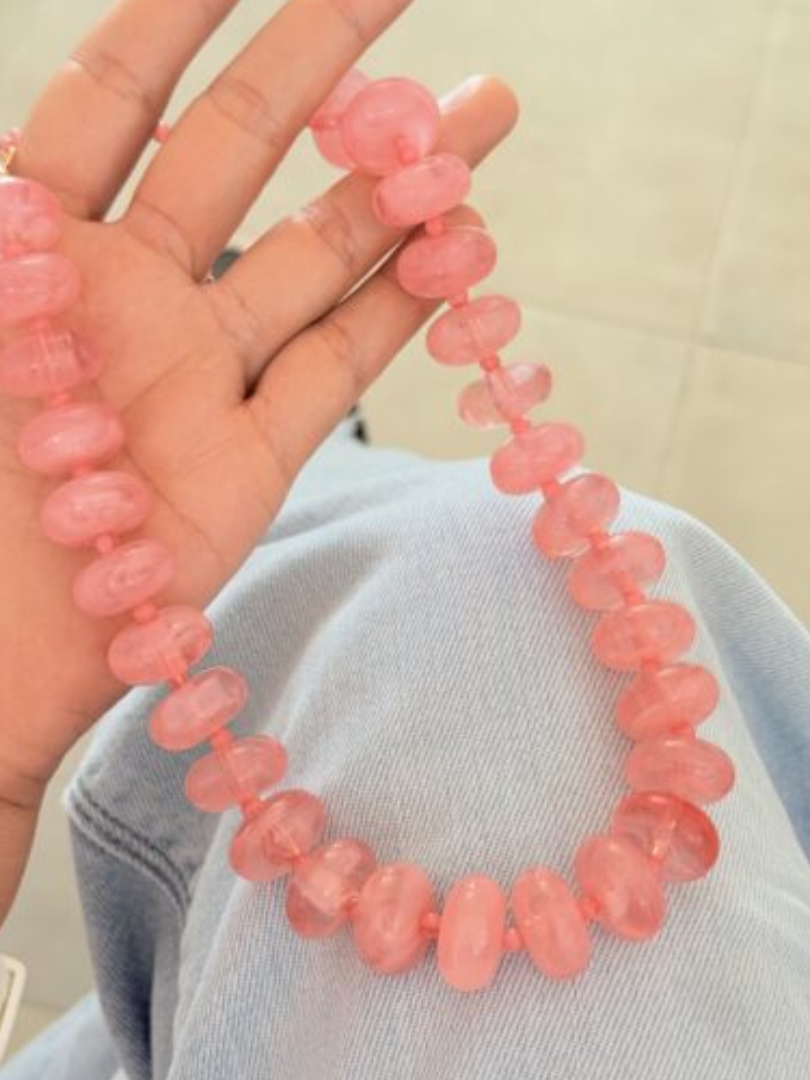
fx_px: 1716
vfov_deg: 34.9
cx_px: 443
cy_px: 567
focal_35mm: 55
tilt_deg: -54.8
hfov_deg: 26.5
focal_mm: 6.76
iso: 160
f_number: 1.78
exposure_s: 1/60
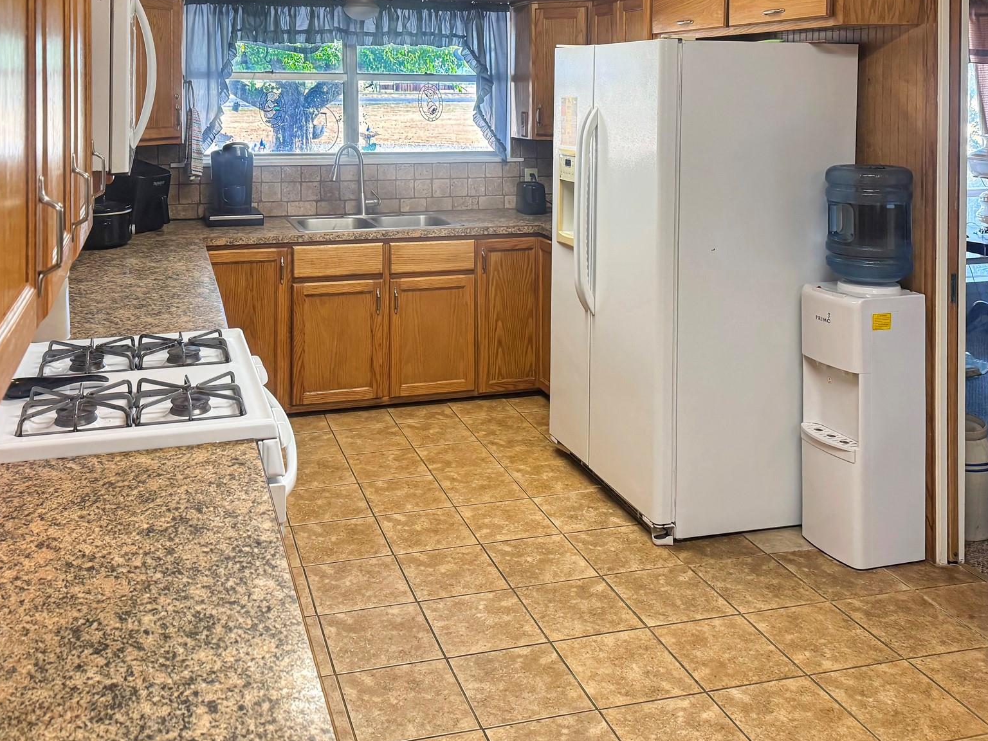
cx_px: 610
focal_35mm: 32
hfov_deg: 56.2
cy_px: 301
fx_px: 913
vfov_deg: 44.0
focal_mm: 6.76
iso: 250
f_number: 1.78
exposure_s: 1/120
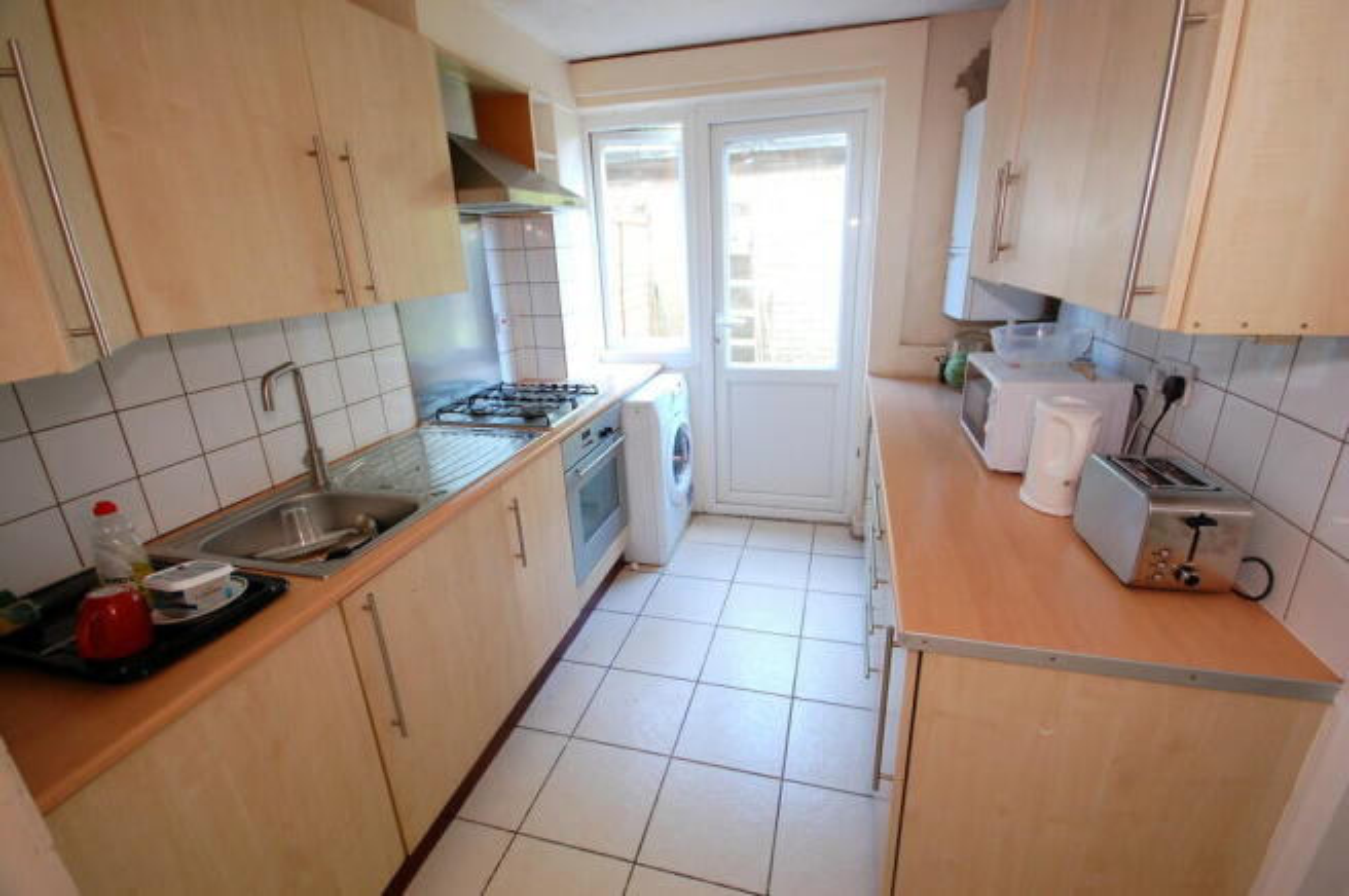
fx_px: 562
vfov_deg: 77.2
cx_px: 674
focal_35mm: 15
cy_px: 448
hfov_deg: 100.4
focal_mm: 10
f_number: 4
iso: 500
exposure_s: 1/30
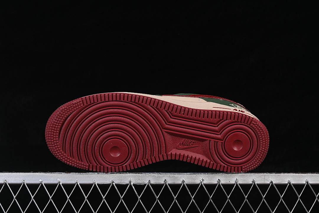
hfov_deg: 27.0
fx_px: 665
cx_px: 160
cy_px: 106
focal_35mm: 75
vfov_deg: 18.2
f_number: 8
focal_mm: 50
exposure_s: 1/80
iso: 160
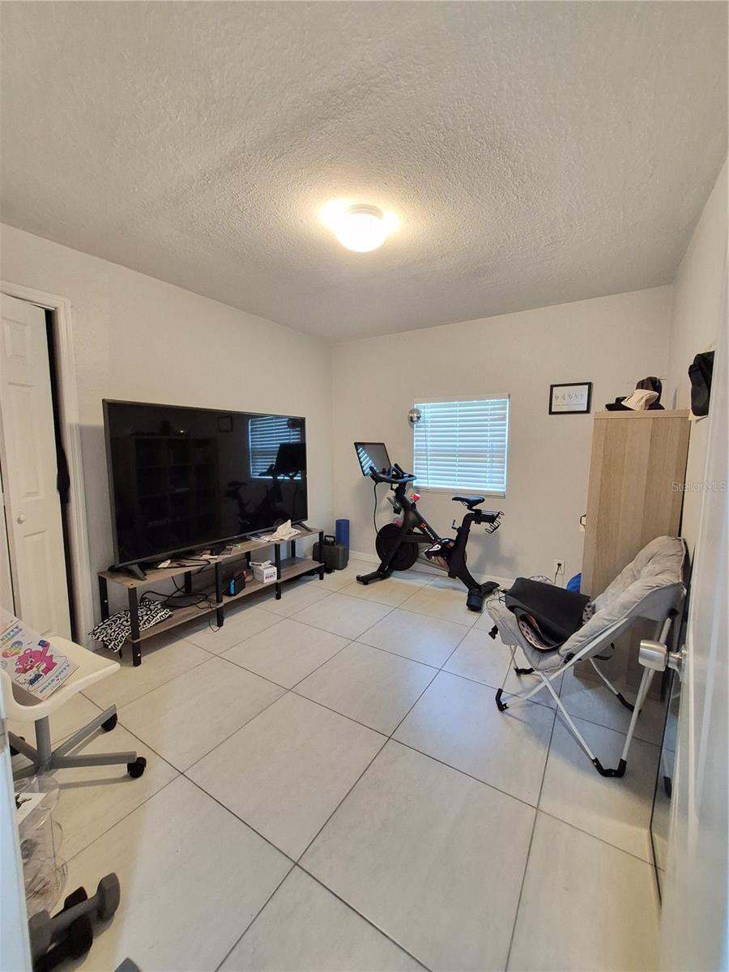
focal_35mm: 13
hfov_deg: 89.9
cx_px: 364
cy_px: 486
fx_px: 365
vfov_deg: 106.2
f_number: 2.2
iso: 1000
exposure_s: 1/60
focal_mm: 1.74
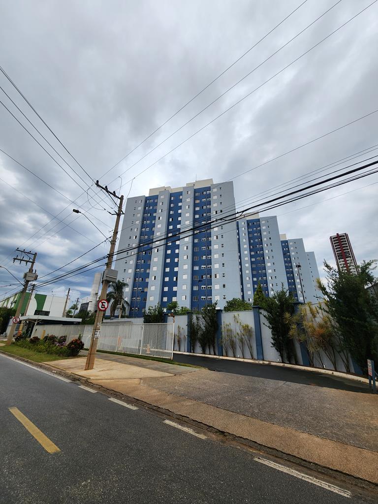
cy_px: 252
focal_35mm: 13
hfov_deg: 89.9
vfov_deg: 106.2
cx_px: 189
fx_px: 189
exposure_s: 1/1064
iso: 50
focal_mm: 2.2
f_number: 2.2
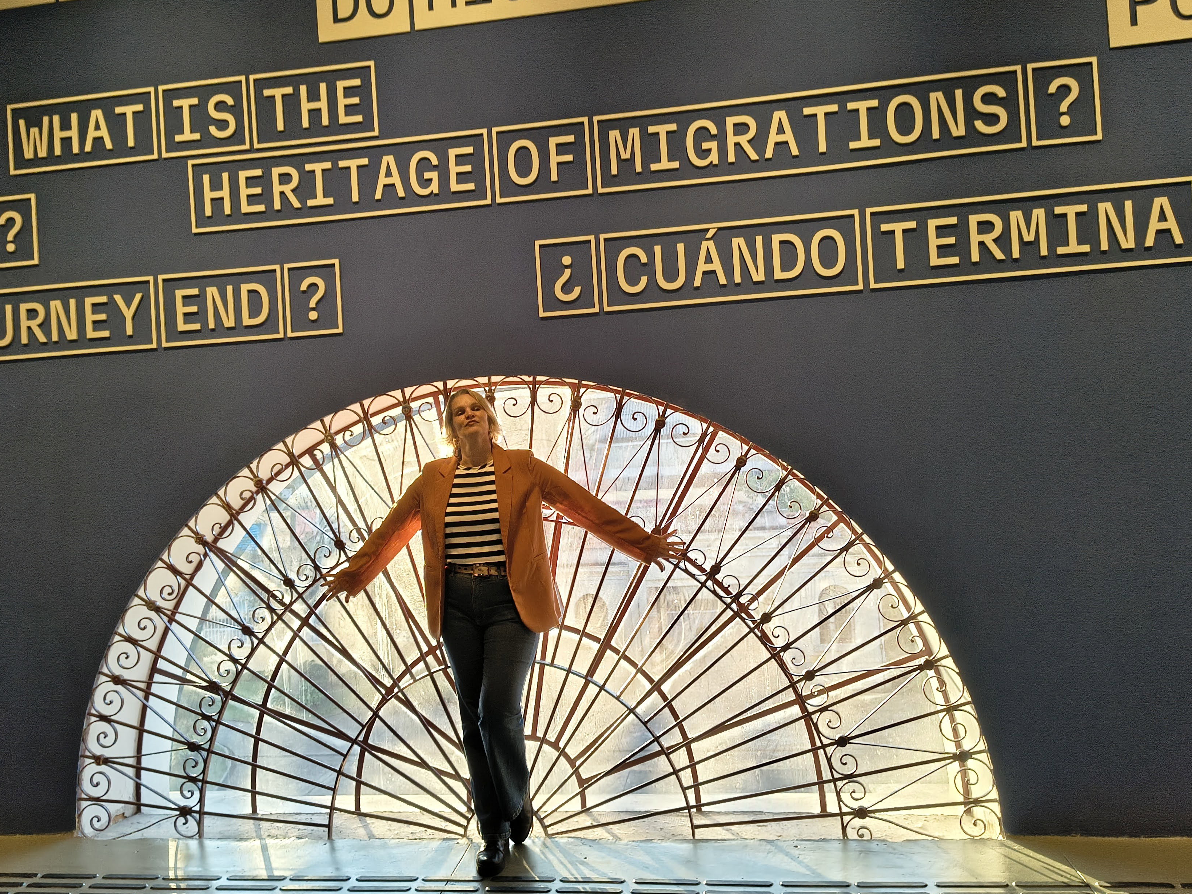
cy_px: 422
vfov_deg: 46.8
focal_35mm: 30
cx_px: 575
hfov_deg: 59.9
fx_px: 1033
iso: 735
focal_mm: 5.56
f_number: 1.8
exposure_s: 1/120
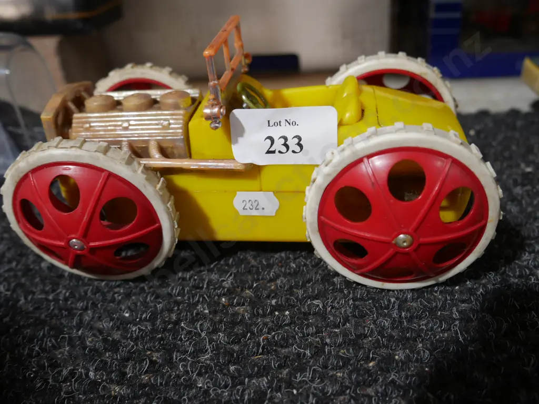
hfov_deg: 56.8
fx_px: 498
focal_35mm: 32
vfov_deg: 44.2
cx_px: 270
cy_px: 202
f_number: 3.6
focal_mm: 16
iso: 500
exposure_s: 1/60
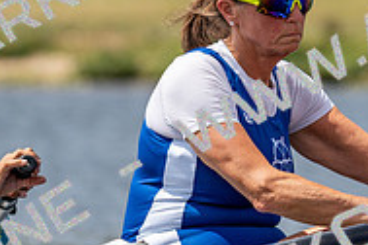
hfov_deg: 1.9
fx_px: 10896
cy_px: 158
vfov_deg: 1.3
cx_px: 415
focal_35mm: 1066
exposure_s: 1/1600
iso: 200
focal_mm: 347
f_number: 6.3
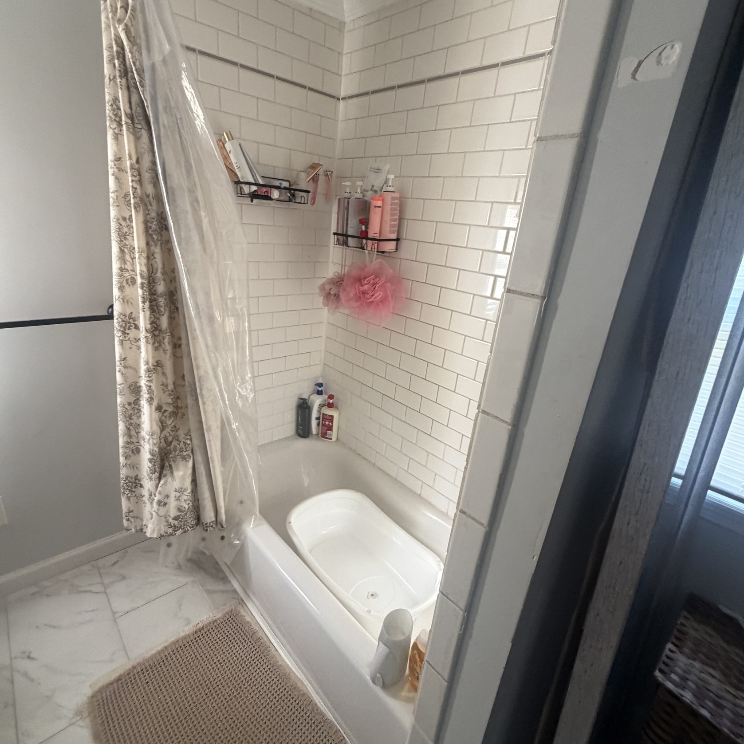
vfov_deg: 84.0
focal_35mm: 17
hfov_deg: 84.0
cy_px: 374
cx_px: 367
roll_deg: -5.6
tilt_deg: -20.6
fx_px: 413
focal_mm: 2.22
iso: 320
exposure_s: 1/106
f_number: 2.2
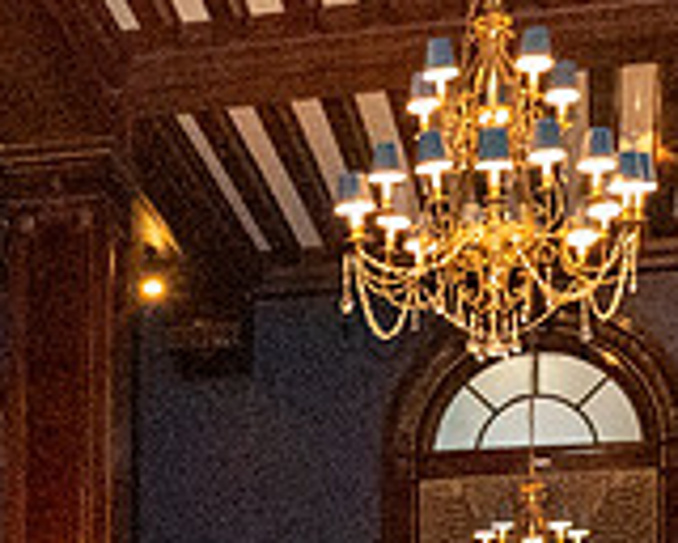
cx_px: -68
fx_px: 1946
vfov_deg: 14.8
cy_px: 808
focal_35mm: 97
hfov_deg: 19.0
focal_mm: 18
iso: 20000
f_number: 9
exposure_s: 1/125
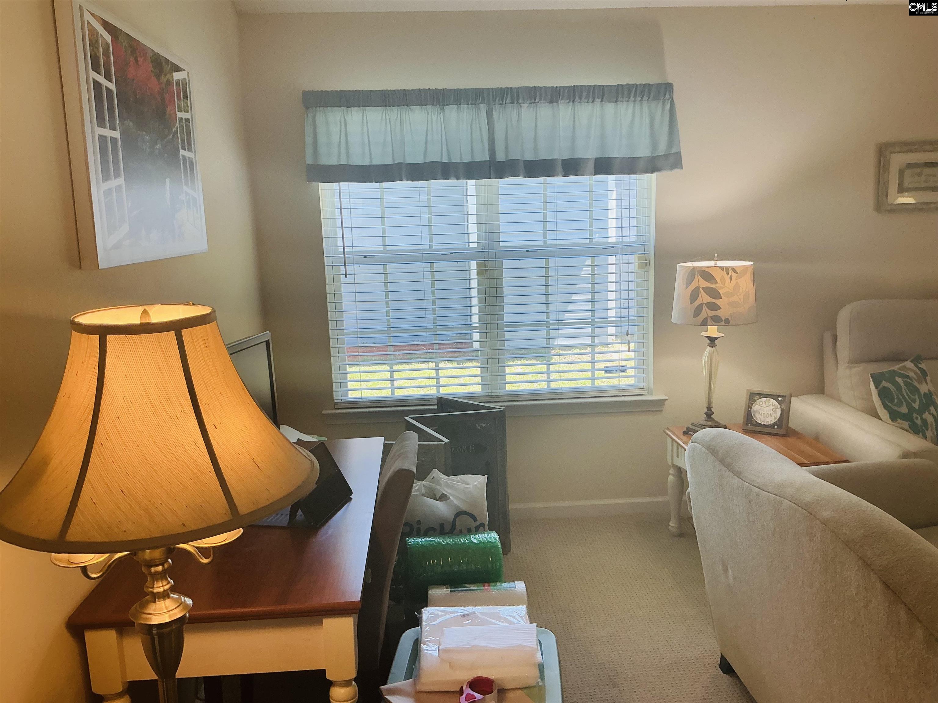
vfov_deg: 48.2
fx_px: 786
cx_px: 469
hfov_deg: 61.7
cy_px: 352
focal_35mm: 29
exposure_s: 1/120
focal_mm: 3
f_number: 1.8
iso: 50
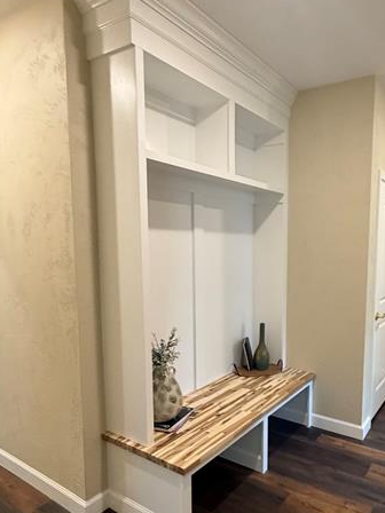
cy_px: 284
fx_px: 356
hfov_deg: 53.7
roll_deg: +0.4
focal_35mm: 24
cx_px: 298
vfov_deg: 71.4
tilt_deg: -6.4
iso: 400
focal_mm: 2.22
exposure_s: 1/60
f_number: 2.2
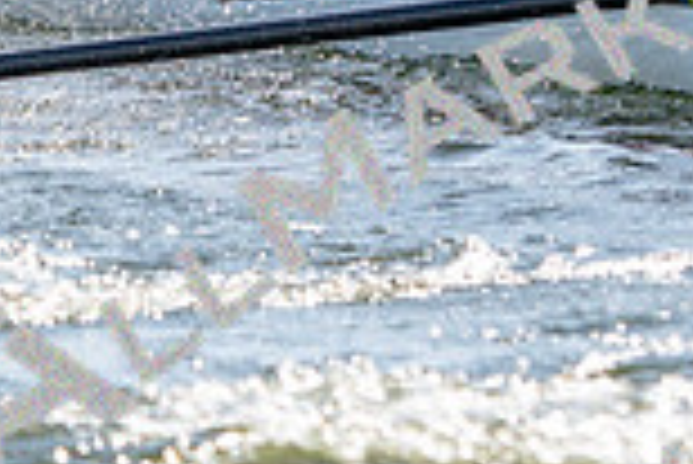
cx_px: 868
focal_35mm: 772
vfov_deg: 1.8
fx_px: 14875
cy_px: -196
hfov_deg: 2.7
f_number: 5.6
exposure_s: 1/2000
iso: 400
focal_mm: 205
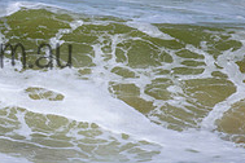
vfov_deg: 0.6
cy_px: 38
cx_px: -65
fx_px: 16713
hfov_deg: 0.8
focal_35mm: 2456
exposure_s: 1/2000
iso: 500
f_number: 11
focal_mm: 800
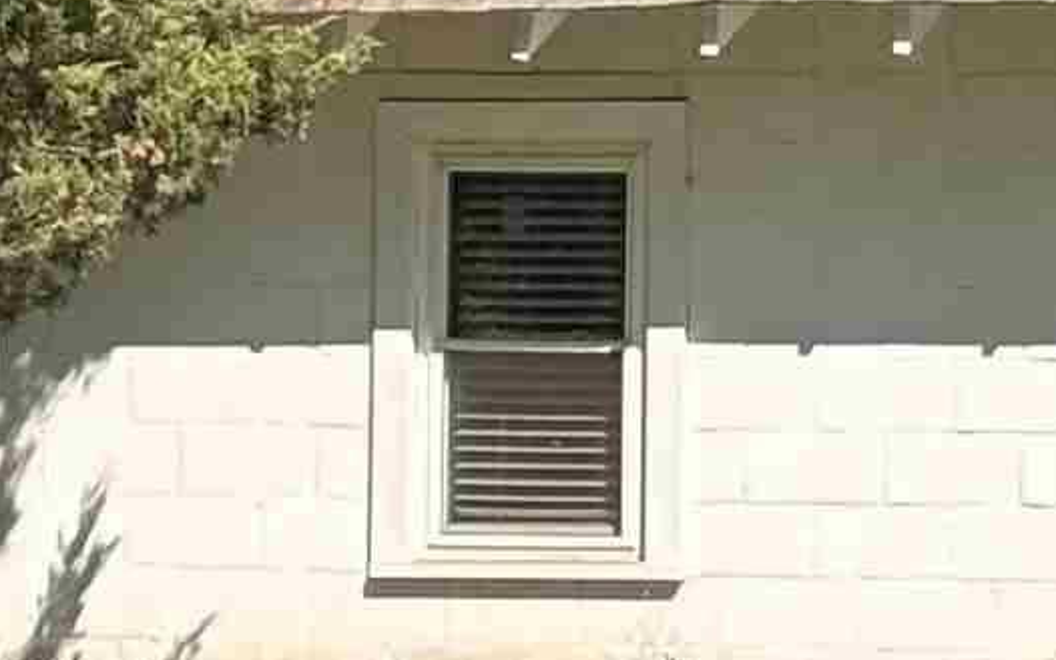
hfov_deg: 6.4
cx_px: 1921
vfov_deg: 4.1
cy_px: 96
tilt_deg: +1.5
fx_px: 9269
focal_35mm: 322
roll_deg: -0.8
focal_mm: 5.96
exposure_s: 1/1092
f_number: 1.6
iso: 32
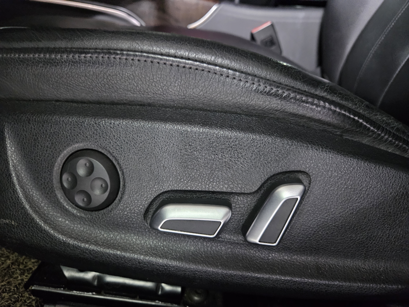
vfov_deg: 58.9
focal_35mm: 23
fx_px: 272
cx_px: 204
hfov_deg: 73.9
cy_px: 154
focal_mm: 5.4
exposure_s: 1/24
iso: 1600
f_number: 1.8
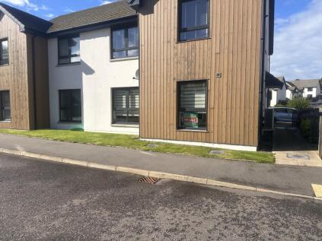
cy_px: 120
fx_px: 223
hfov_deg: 71.6
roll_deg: +0.0
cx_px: 161
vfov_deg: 56.8
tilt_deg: -3.3
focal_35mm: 24
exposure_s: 1/4016
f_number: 1.78
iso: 80
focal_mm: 6.86
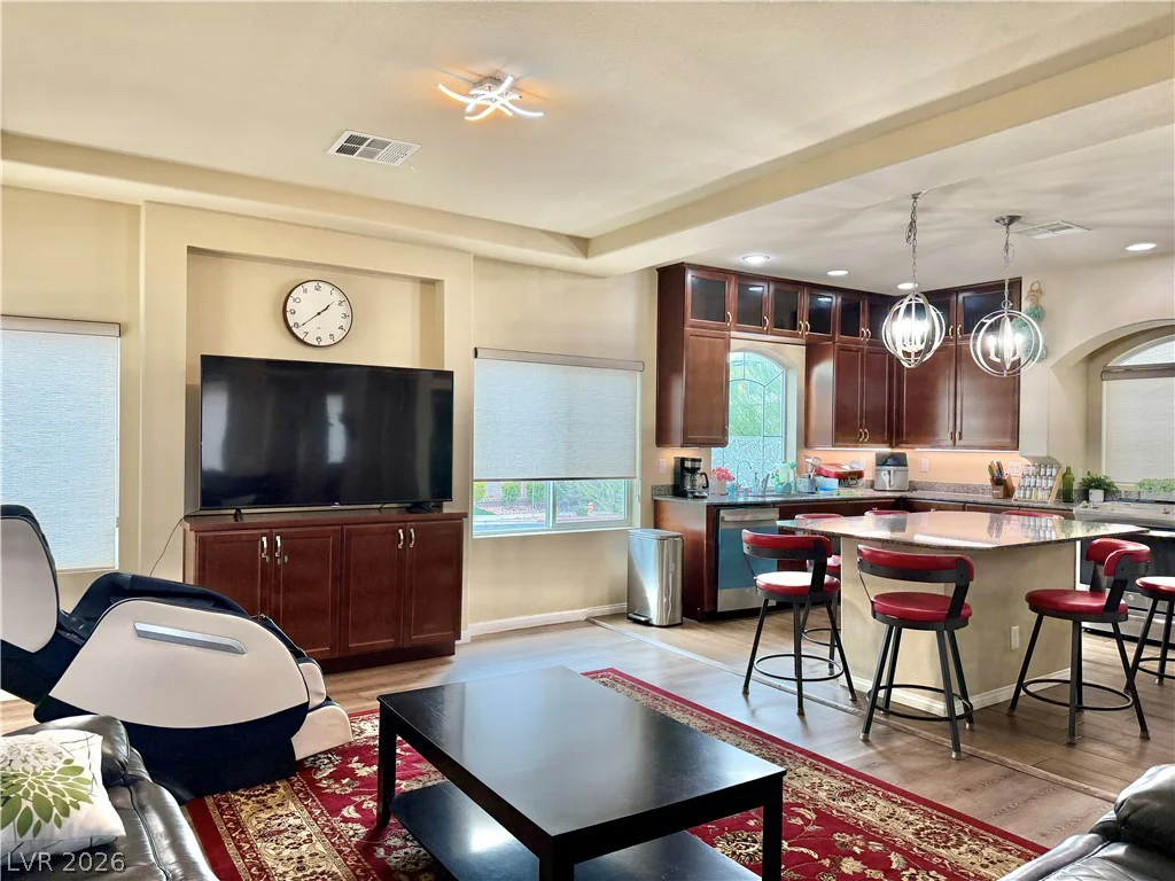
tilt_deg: -0.8
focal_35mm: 24
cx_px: 588
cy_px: 440
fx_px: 815
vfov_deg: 56.8
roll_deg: -0.4
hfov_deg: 71.6
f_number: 1.78
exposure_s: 1/159
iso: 160
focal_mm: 6.76
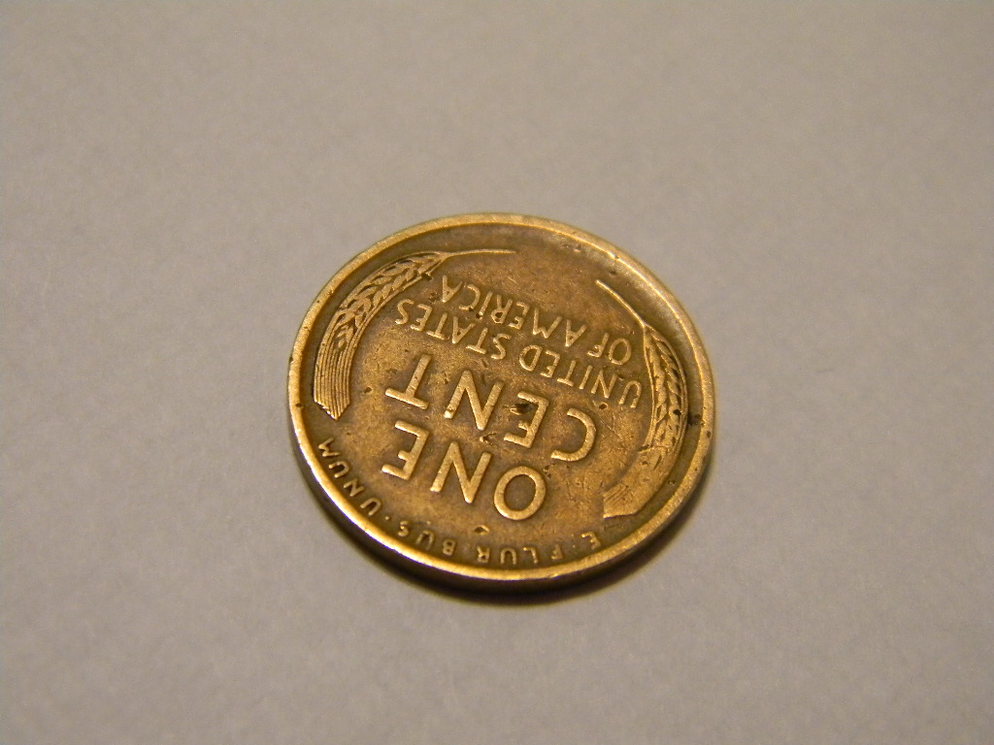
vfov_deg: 21.9
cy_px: 372
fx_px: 1924
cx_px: 497
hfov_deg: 29.0
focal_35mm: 67
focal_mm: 12.2
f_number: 4.3
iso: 400
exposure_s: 1/34.6
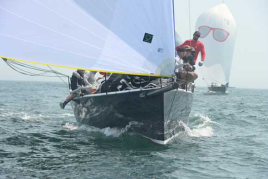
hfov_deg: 17.1
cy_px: 90
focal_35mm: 120
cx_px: 134
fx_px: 894
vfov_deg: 11.4
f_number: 7.1
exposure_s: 1/1250
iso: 320
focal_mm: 120
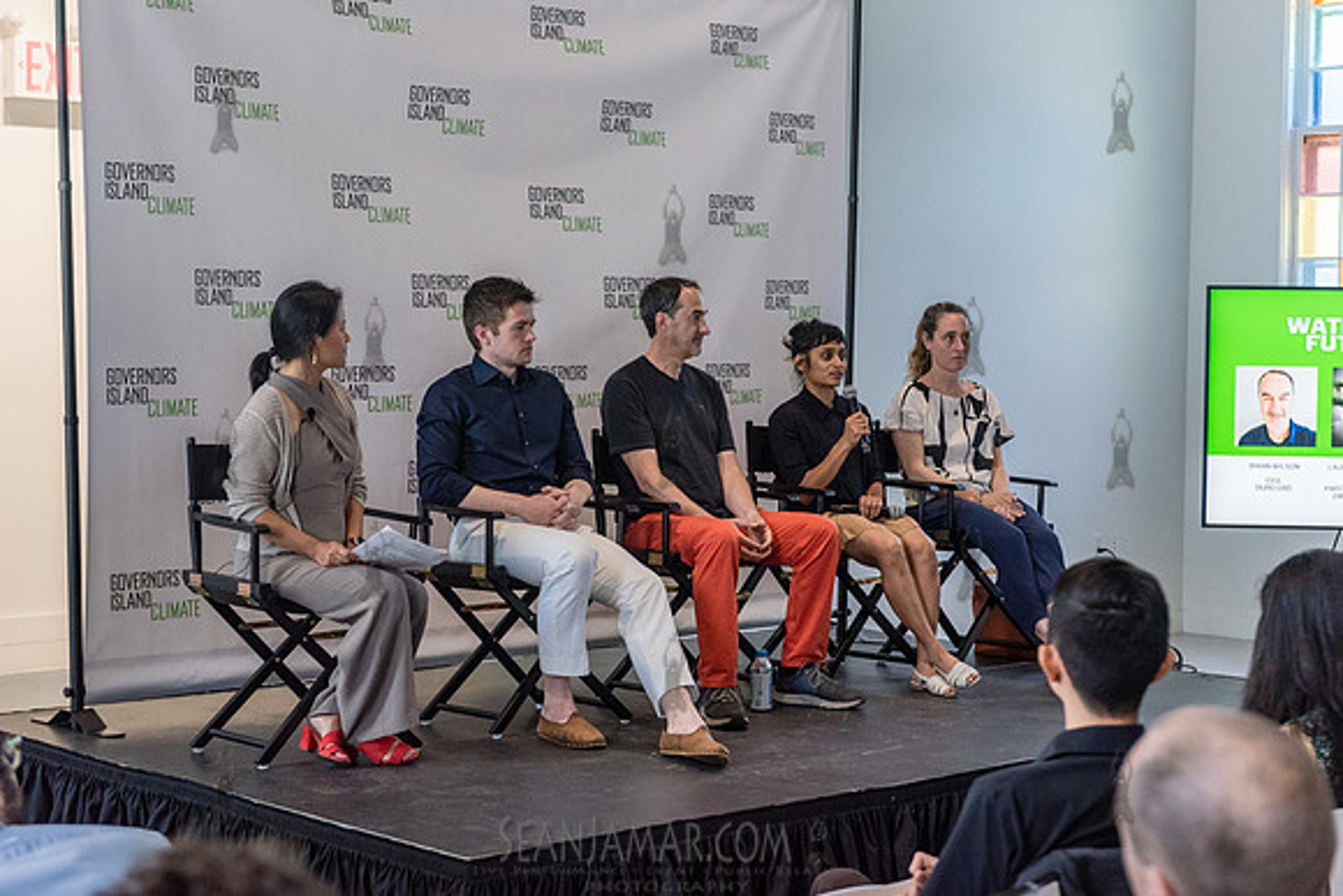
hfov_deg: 32.5
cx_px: 672
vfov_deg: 22.0
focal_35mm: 62
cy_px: 448
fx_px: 2307
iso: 4000
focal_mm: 60
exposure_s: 1/400
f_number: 4
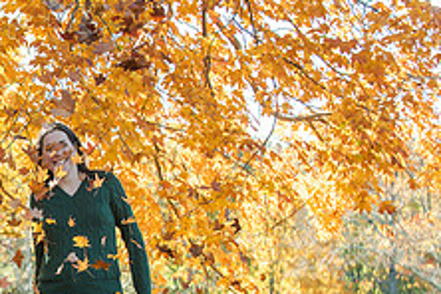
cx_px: -75
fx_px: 2242
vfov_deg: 7.5
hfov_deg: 11.0
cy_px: 241
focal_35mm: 183
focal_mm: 70
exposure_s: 1/2000
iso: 500
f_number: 4
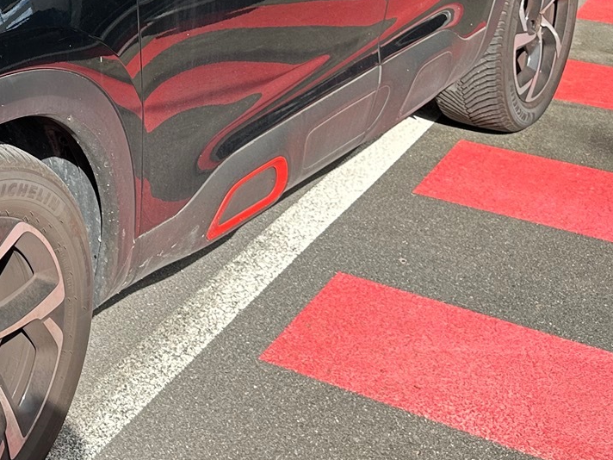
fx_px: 1204
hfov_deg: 25.0
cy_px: -6
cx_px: -167
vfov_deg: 20.9
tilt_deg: -12.5
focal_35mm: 68
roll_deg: -0.6
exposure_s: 1/1029
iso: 80
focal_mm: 6.86
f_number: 1.78
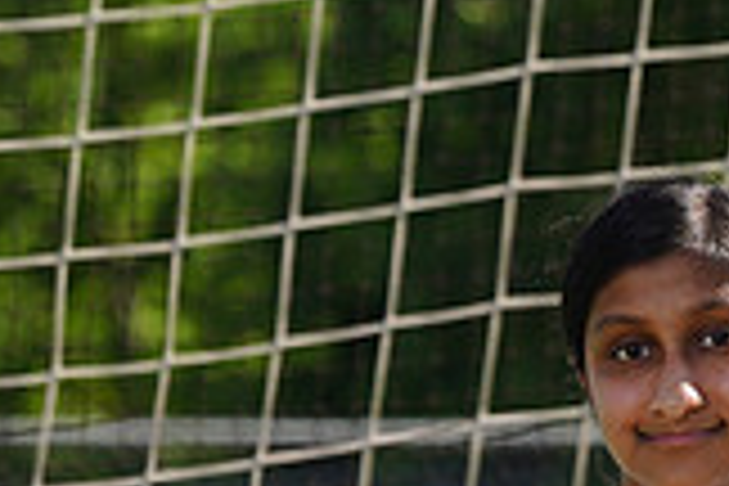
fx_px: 20613
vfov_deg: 1.4
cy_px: 711
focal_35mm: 1018
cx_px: 756
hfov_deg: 2.0
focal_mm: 285
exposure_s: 1/250
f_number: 11
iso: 200
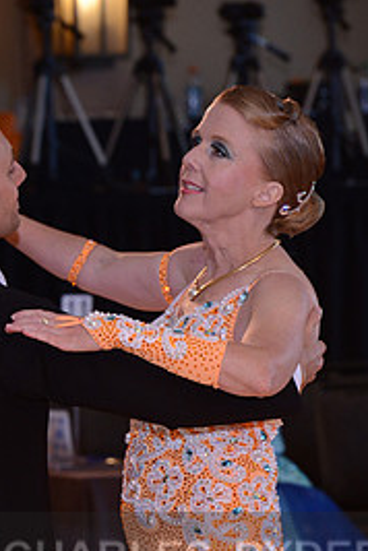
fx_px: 4830
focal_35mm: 315
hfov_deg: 4.4
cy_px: 582
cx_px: 131
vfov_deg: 6.5
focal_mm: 145
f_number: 6.3
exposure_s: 1/250
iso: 1600
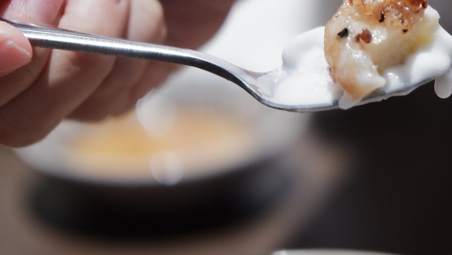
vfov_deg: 5.5
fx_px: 2661
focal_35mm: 222
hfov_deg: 9.7
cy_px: 48
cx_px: 414
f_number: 1.7
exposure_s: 1/85
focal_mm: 56
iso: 800
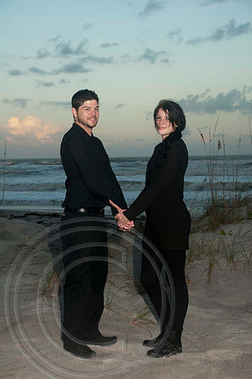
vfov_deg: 33.4
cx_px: 126
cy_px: 190
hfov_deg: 22.6
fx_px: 631
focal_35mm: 60
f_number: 5.6
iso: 100
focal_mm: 40
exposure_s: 1/80
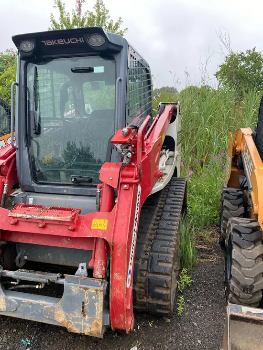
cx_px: 132
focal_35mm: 26
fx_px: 263
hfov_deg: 53.1
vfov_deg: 67.3
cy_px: 175
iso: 125
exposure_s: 1/90
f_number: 1.8
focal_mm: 4.25
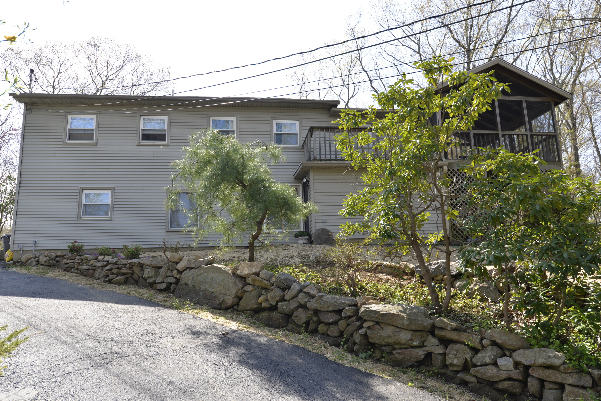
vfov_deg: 49.6
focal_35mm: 26
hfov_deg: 69.4
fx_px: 434
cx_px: 300
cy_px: 200
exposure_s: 1/200
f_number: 7.1
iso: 200
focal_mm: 26
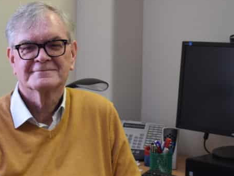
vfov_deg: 16.1
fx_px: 622
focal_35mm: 92
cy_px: 102
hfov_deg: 21.3
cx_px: 127
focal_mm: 36
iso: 1600
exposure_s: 1/60
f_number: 4.8
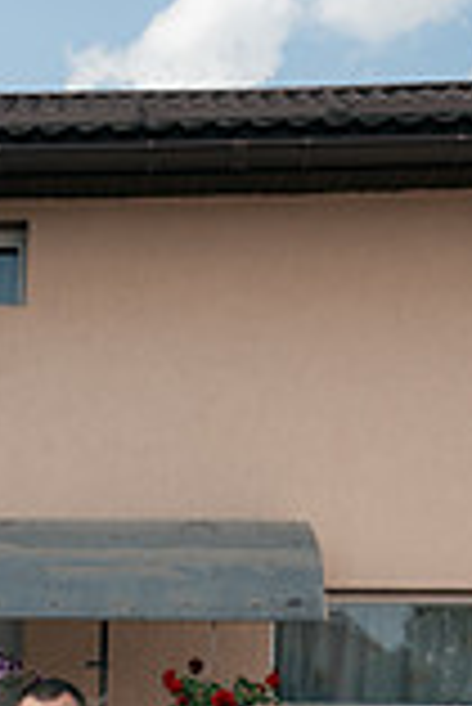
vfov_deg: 22.0
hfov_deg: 15.4
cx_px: -81
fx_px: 1687
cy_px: 827
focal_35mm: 86
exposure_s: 1/3200
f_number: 3.2
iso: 320
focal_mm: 30
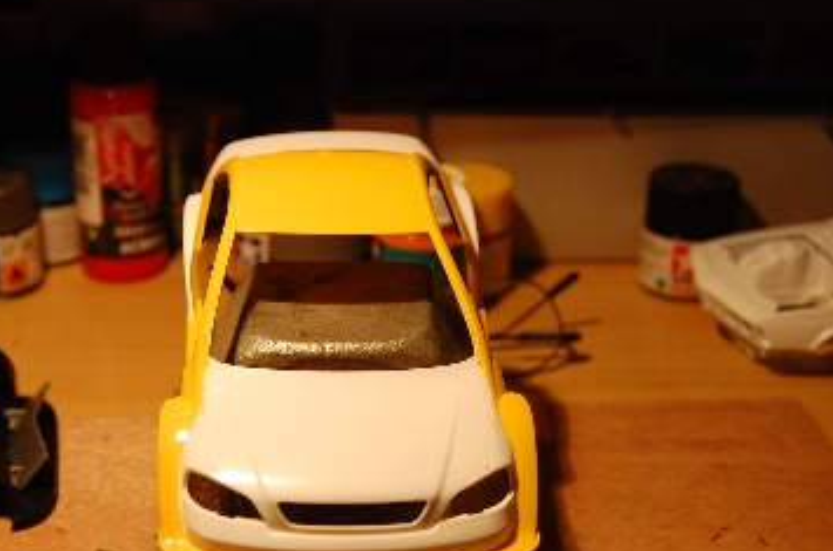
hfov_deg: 32.3
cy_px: 366
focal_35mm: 62
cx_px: 300
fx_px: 1431
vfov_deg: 21.7
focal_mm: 26
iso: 400
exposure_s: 1/60
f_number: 5.6
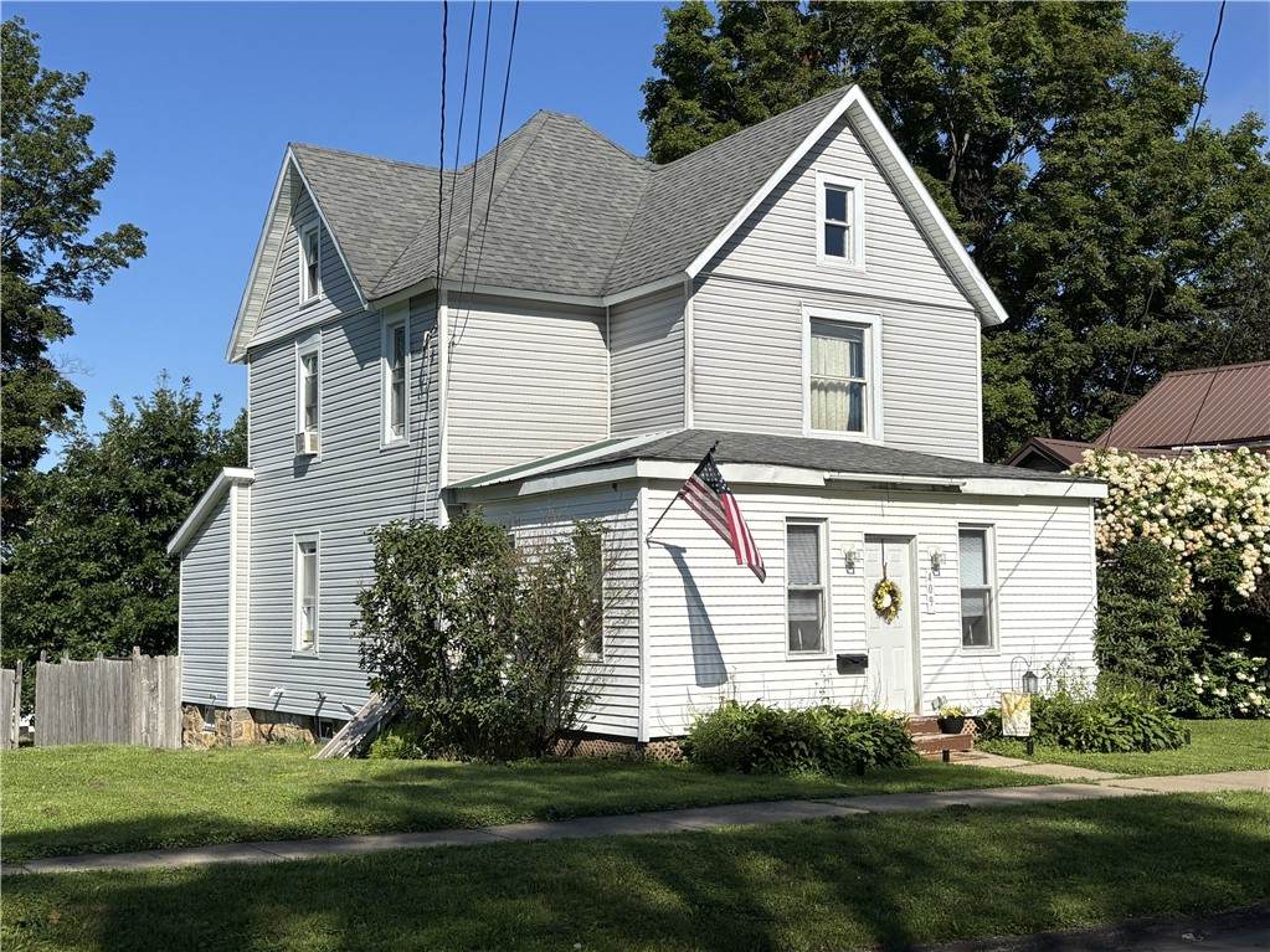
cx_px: 635
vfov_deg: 37.7
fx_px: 1394
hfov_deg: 49.0
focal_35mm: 38
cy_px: 476
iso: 50
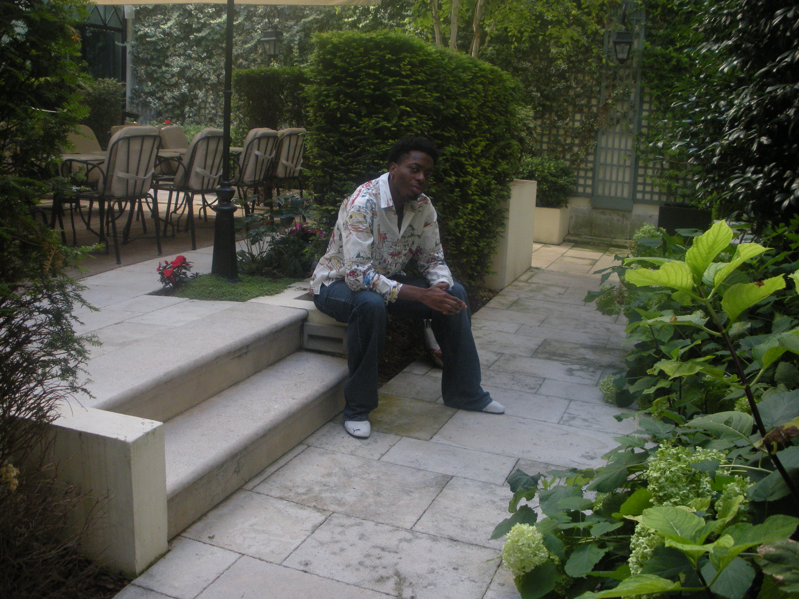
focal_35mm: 36
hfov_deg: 51.4
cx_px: 400
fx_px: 831
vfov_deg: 39.7
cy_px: 300
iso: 184
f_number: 3.5
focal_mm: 6.3
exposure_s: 1/125
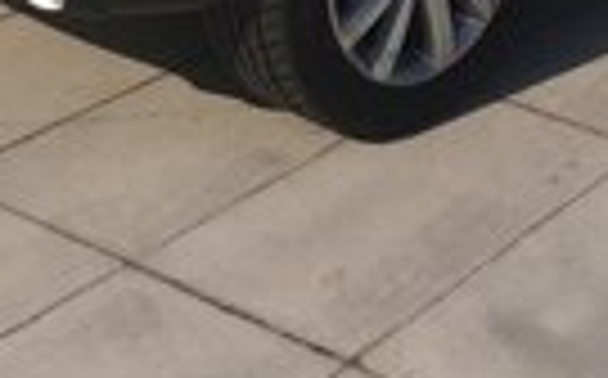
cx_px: 459
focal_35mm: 113
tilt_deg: -7.3
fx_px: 1870
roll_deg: -1.6
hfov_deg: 18.3
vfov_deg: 10.2
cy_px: -495
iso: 32
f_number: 2.2
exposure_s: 1/4566
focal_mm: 4.15
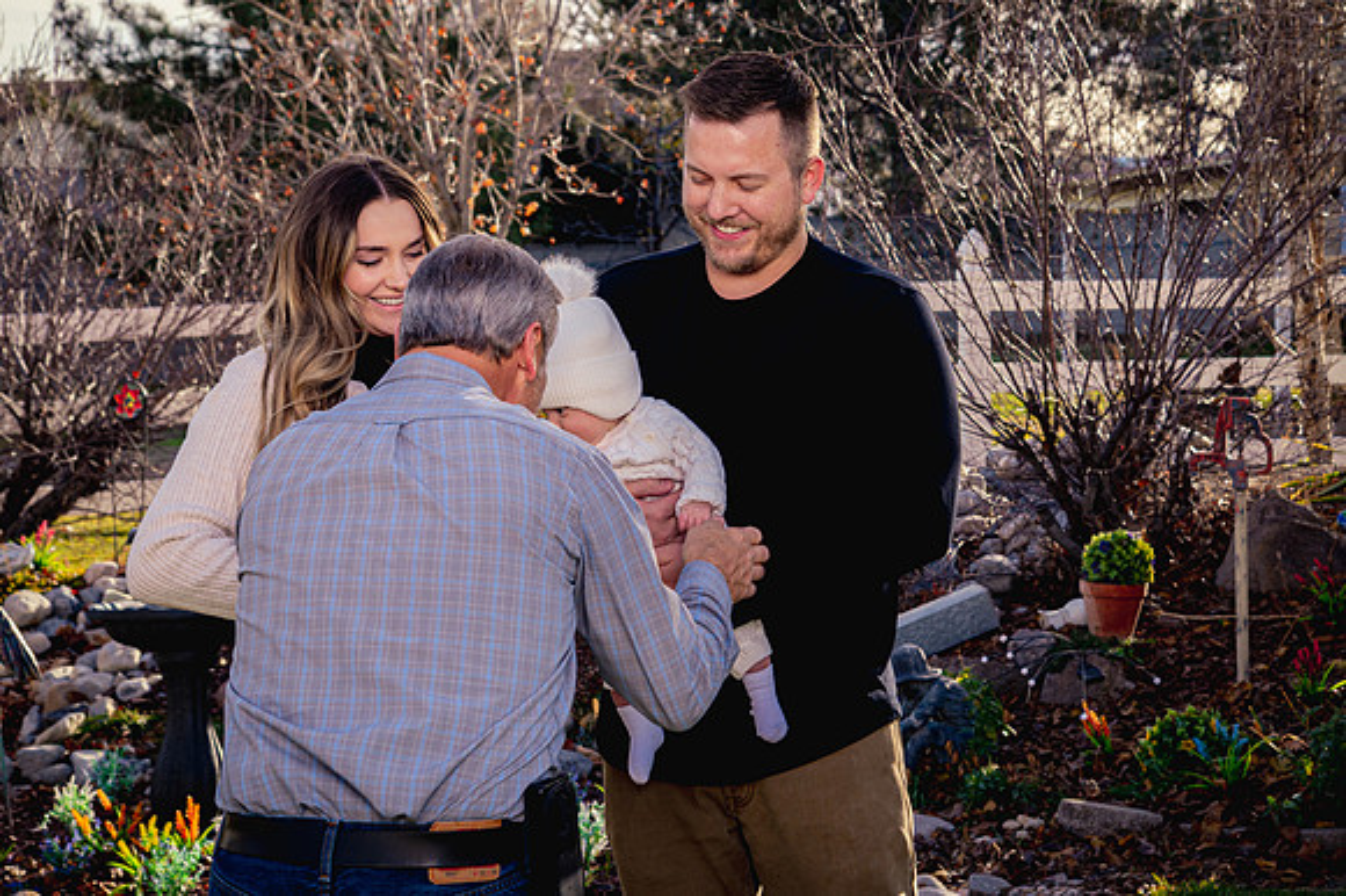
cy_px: 362
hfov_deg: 25.1
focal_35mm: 81
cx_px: 817
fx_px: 3016
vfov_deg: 16.9
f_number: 8
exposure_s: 1/250
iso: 500
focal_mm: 66
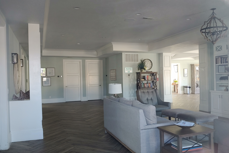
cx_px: 118
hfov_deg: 63.6
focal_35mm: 29
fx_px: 184
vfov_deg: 45.0
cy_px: 77
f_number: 1.5
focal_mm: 4.23
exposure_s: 1/40
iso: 100
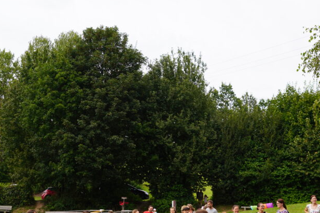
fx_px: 640
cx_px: 147
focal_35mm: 72
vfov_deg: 18.8
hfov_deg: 28.1
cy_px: 150
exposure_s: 1/250
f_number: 5
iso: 100
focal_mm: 37
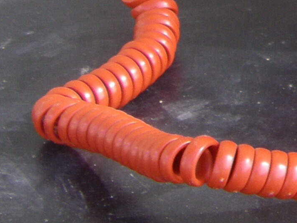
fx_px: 1502
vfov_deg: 8.4
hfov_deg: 11.0
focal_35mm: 175
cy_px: -74
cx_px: 405
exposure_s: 1/125
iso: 64
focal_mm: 6.3
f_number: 3.5
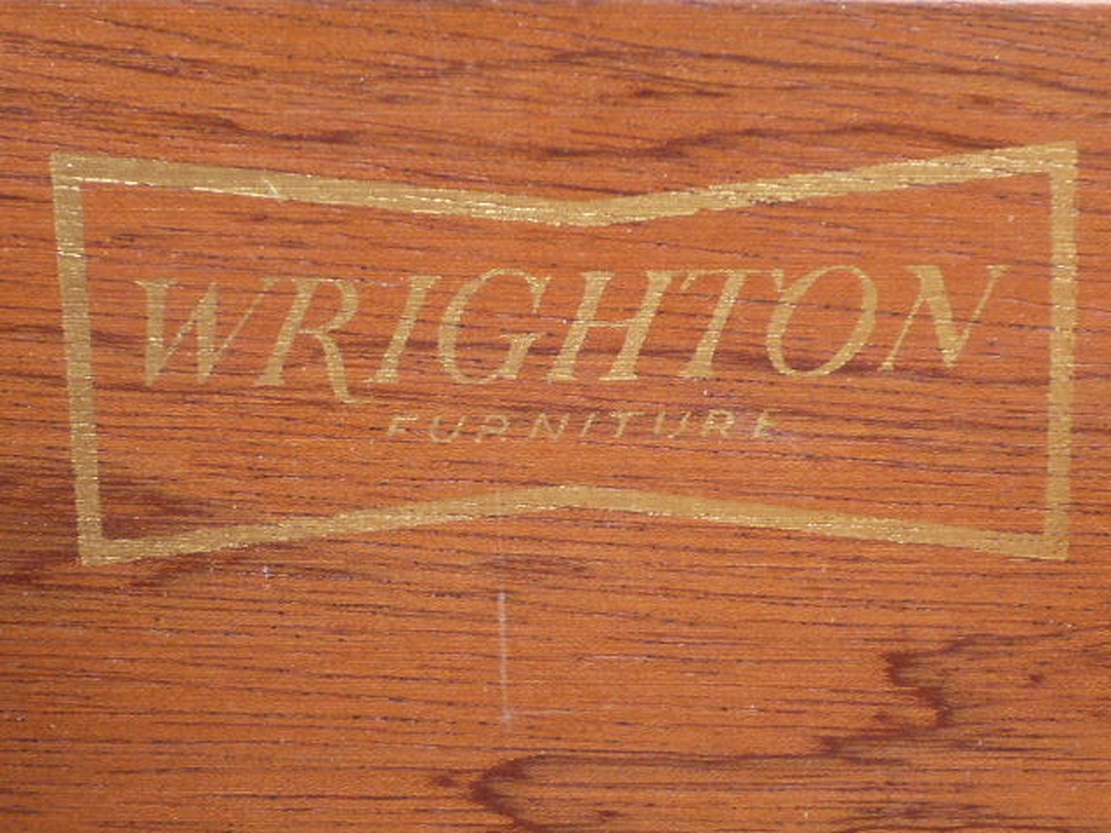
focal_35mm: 159
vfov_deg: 9.3
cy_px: 416
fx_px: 5103
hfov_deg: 12.4
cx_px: 556
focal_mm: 16.4
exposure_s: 1/60
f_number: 5.6
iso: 200
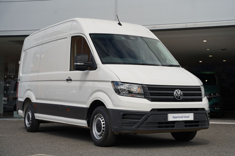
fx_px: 389
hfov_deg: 33.6
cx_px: 118
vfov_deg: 22.7
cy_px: 78
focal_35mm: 60
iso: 100
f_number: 4.5
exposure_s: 1/500
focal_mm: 59.6
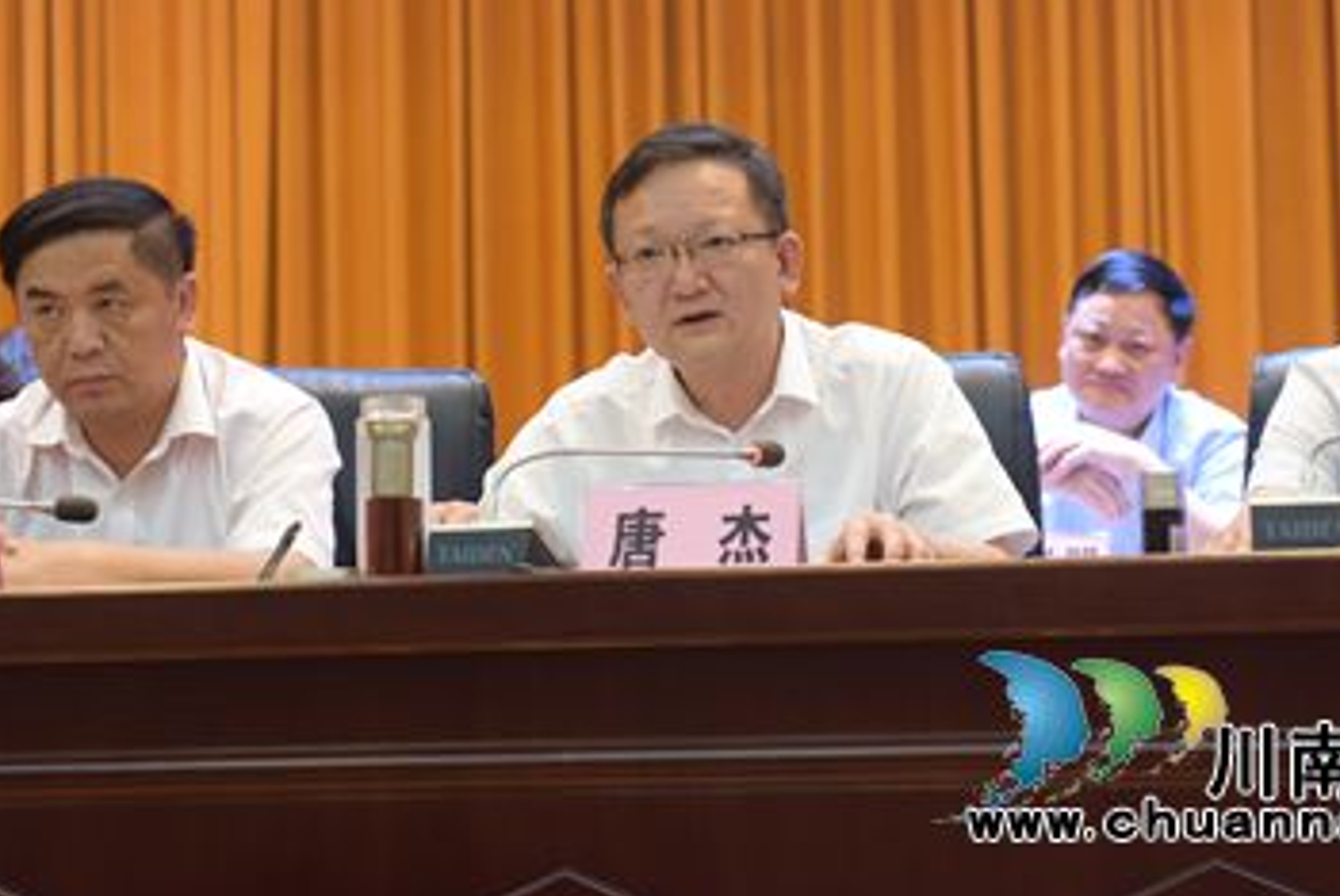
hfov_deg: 20.4
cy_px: 287
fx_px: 3725
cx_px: 693
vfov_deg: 13.7
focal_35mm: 100
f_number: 4.5
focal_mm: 70
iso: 1250
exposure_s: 1/80
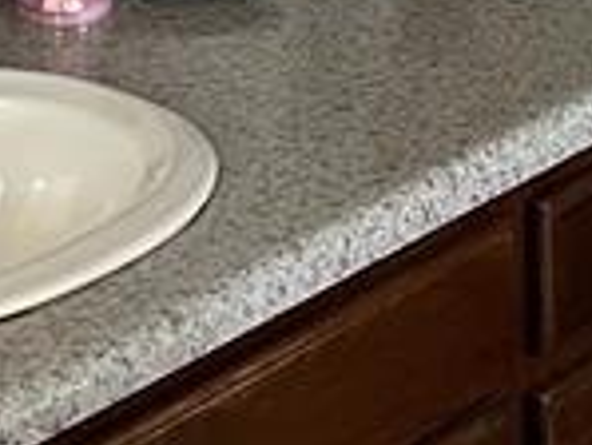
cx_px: 564
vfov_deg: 8.0
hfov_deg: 11.0
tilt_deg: -10.7
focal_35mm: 179
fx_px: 3064
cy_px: -373
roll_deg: +0.6
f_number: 1.6
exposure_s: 1/53
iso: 500
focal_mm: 5.1
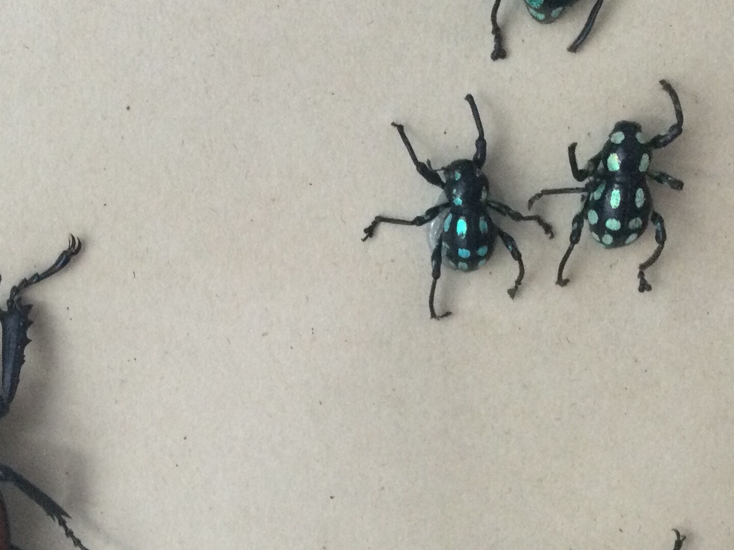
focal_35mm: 70
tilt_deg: -32.7
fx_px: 1484
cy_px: 394
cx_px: 237
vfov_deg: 20.9
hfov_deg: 27.6
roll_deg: -3.1
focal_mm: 3.3
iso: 125
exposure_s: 1/33
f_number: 2.4
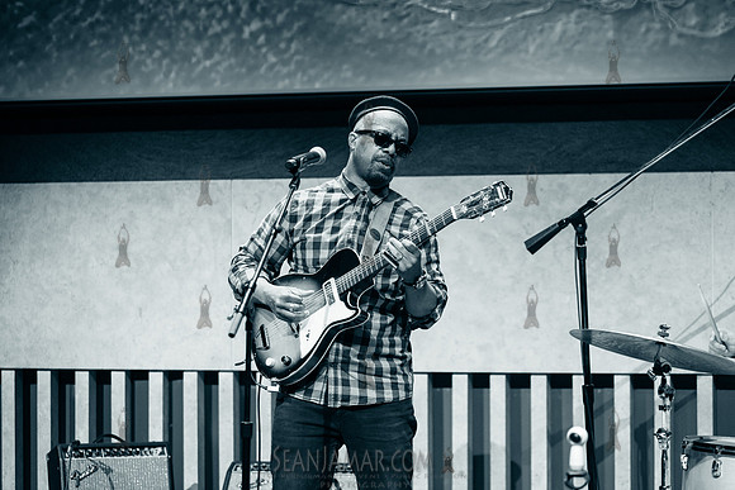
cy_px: 245
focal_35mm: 112
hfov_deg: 18.3
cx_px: 368
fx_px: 2287
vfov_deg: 12.2
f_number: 2.8
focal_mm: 112
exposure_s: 1/200
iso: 3200
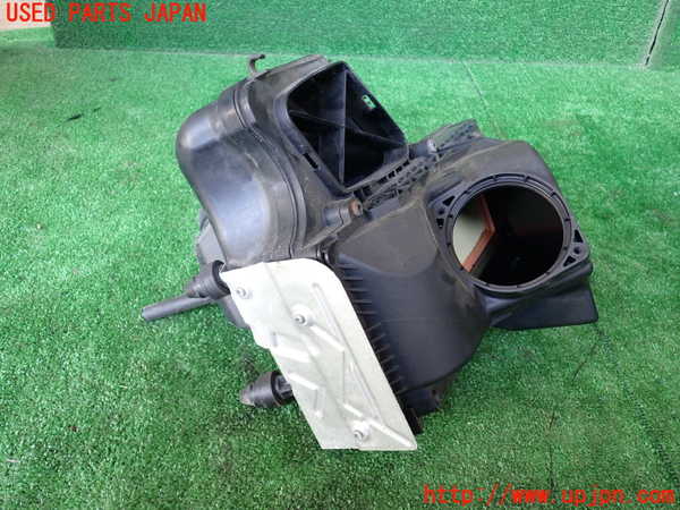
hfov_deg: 60.0
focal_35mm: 30
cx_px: 340
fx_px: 589
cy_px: 255
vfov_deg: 46.8
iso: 200
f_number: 2.3
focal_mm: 5.4
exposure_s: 1/40
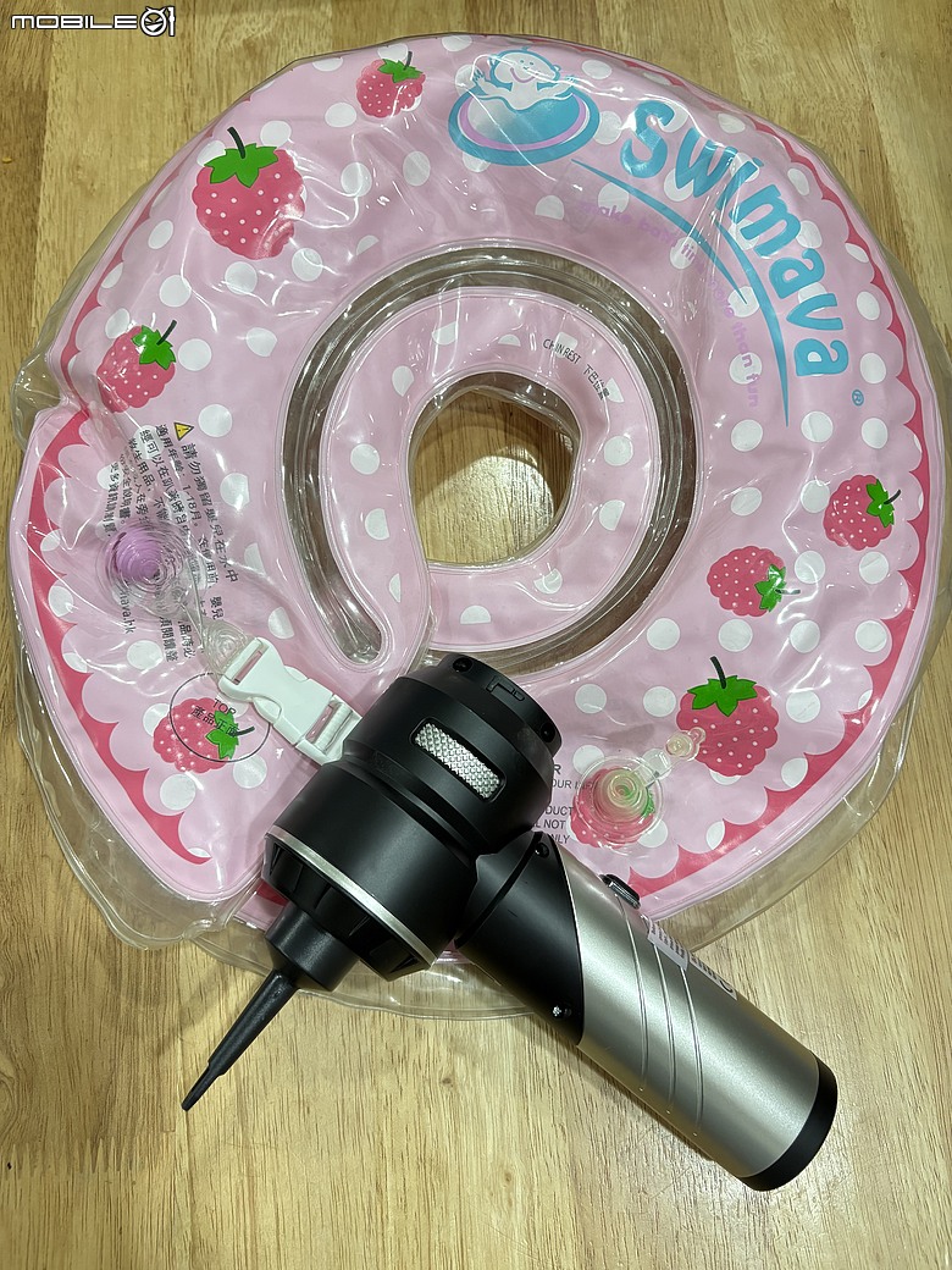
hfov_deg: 53.1
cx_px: 476
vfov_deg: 67.3
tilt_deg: -70.9
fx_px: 953
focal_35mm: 26
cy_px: 635
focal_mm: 5.96
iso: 250
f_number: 1.6
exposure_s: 1/60
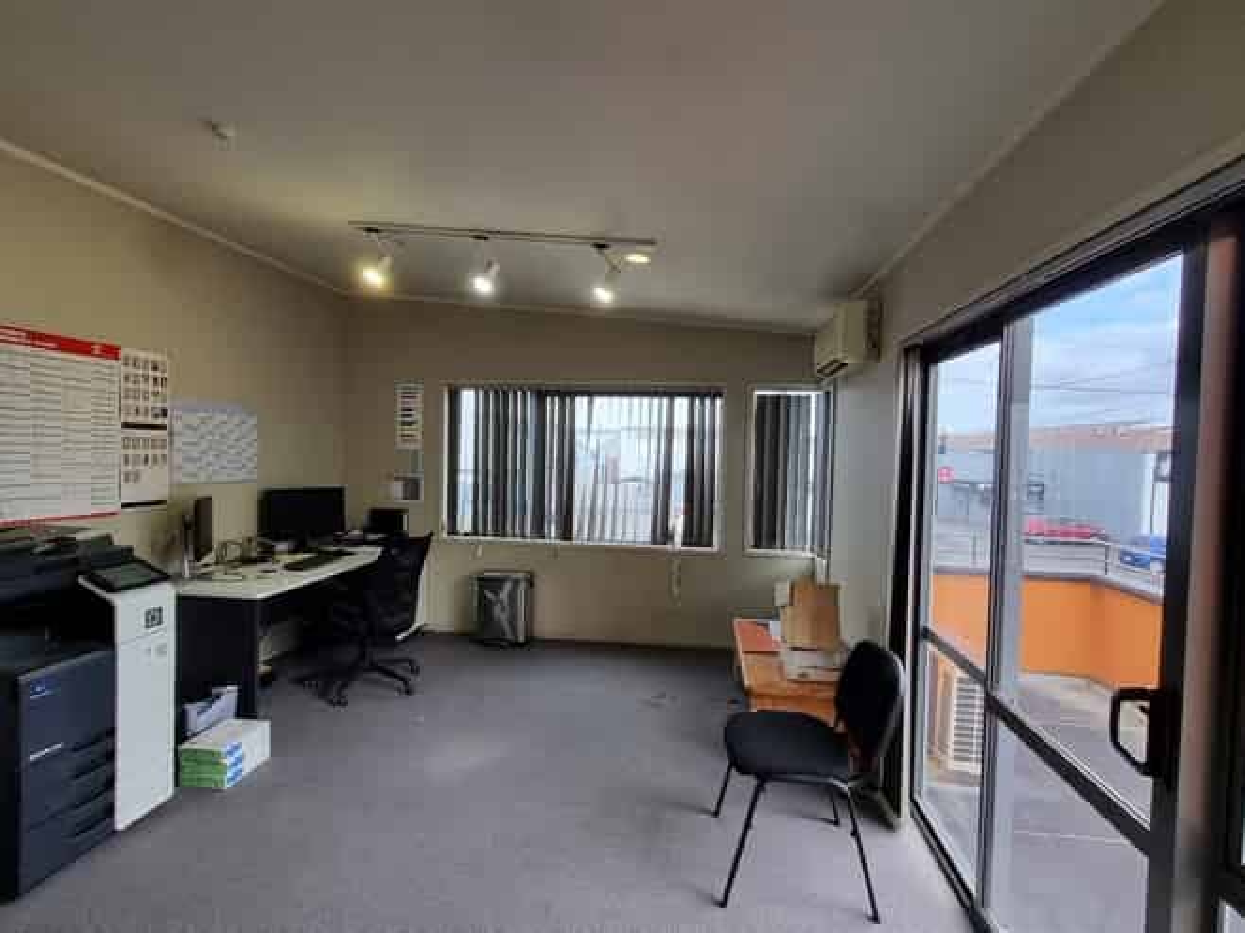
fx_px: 467
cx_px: 622
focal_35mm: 13
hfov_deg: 106.2
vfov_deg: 89.9
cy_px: 466
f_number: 2.2
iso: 64
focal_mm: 1.74
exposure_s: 1/100
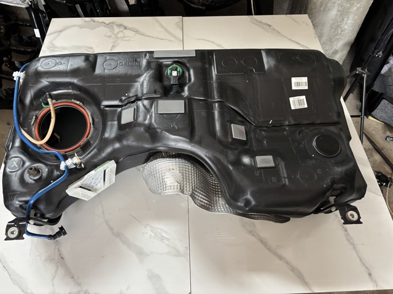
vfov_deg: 53.1
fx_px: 295
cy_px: 147
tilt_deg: -56.1
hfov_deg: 67.3
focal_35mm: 26
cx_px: 196
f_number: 1.6
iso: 400
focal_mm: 5.96
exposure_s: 1/60
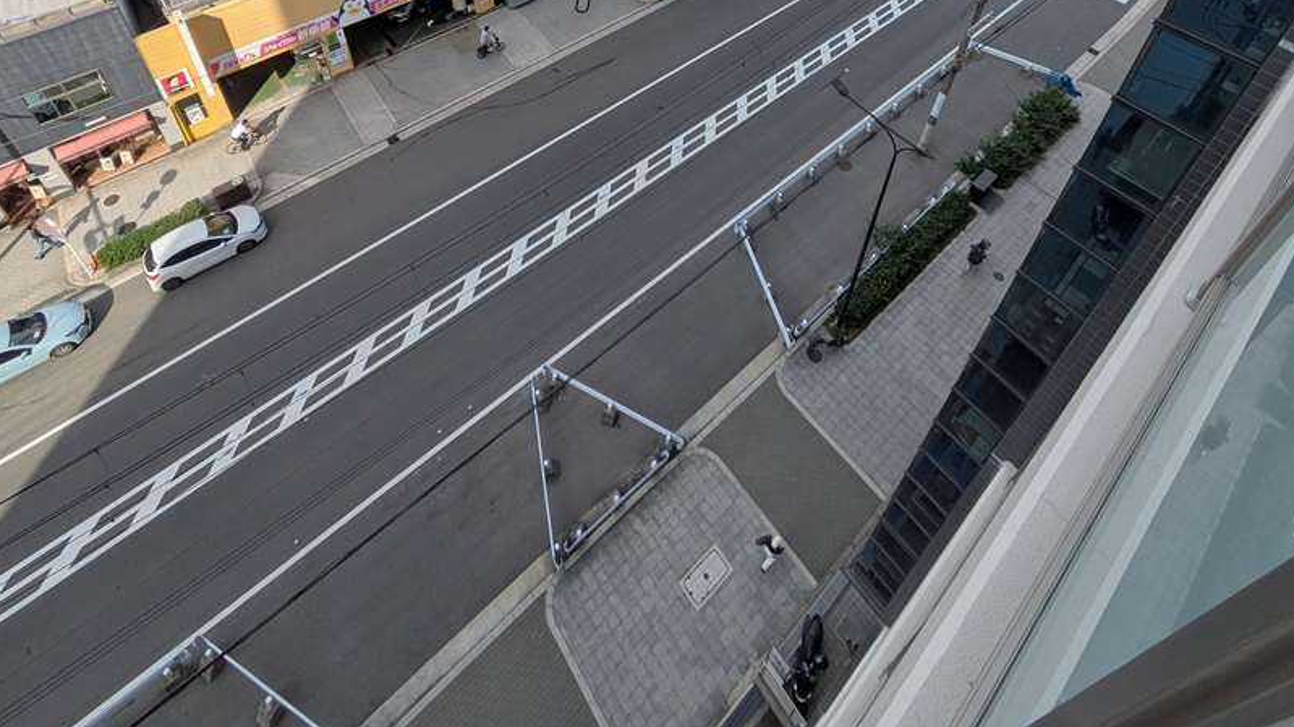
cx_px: 637
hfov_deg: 83.9
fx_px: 720
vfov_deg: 43.1
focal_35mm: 21
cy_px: -52
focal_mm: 1.83
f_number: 2.2
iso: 49
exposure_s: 1/1300
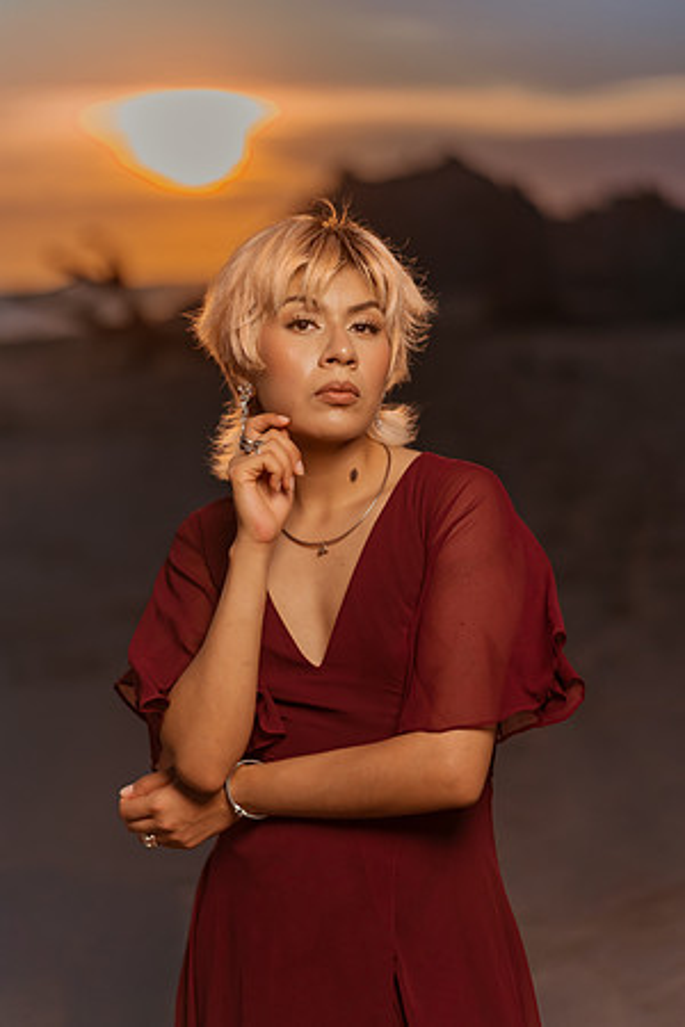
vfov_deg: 34.5
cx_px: 342
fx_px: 1655
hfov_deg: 23.4
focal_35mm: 58
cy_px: 514
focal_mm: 58
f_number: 1.4
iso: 50
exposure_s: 1/8000
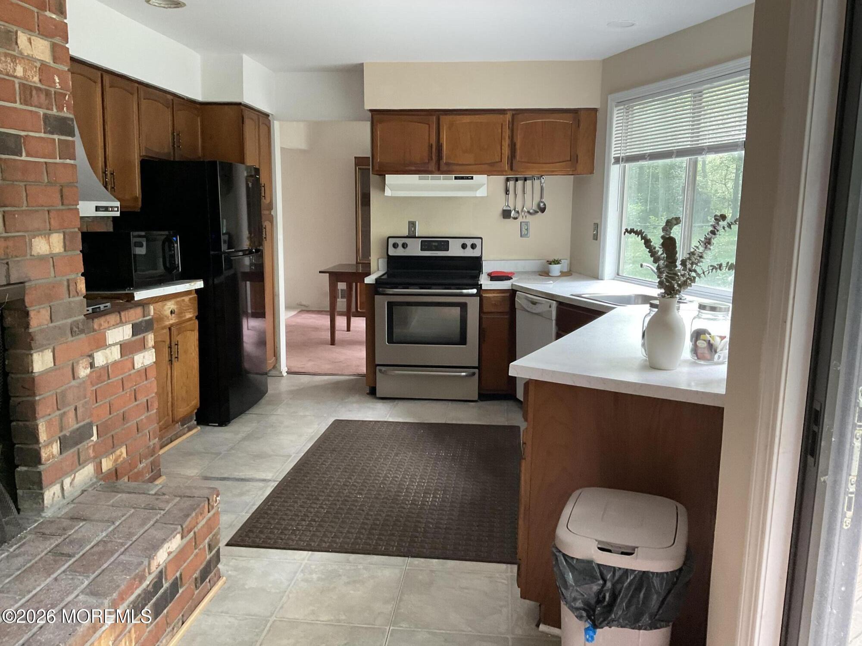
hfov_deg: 61.7
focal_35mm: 29
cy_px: 323
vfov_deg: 48.2
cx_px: 431
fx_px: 722
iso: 100
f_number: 1.8
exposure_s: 1/60
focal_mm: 3
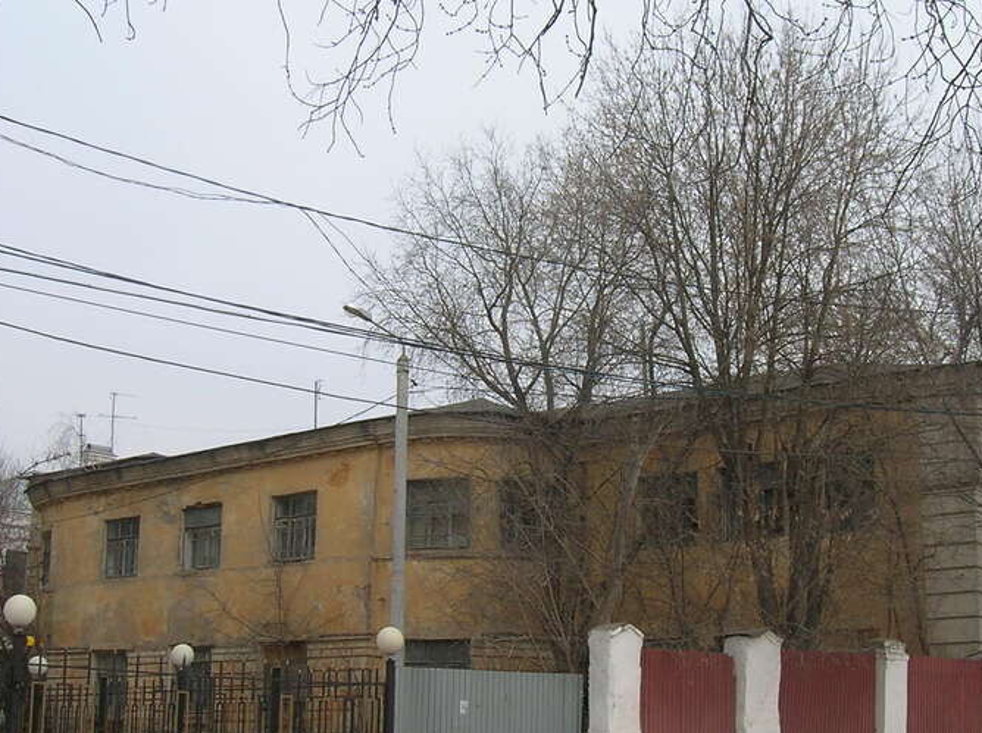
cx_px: 584
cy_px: 382
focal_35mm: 55
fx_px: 1558
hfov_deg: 34.9
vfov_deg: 26.5
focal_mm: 5.7
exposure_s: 1/140
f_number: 4.9
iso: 50
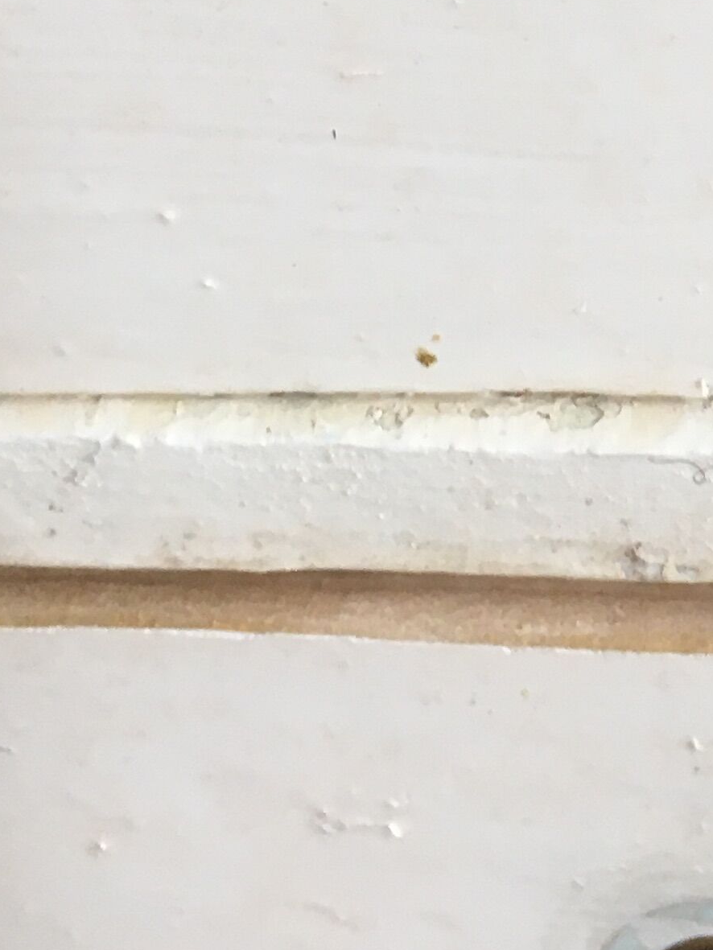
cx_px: 800
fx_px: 2718
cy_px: 130
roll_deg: +0.4
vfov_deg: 19.5
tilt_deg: -35.7
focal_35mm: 99
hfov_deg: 14.6
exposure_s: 1/33
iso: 50
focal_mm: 4.15
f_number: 2.2
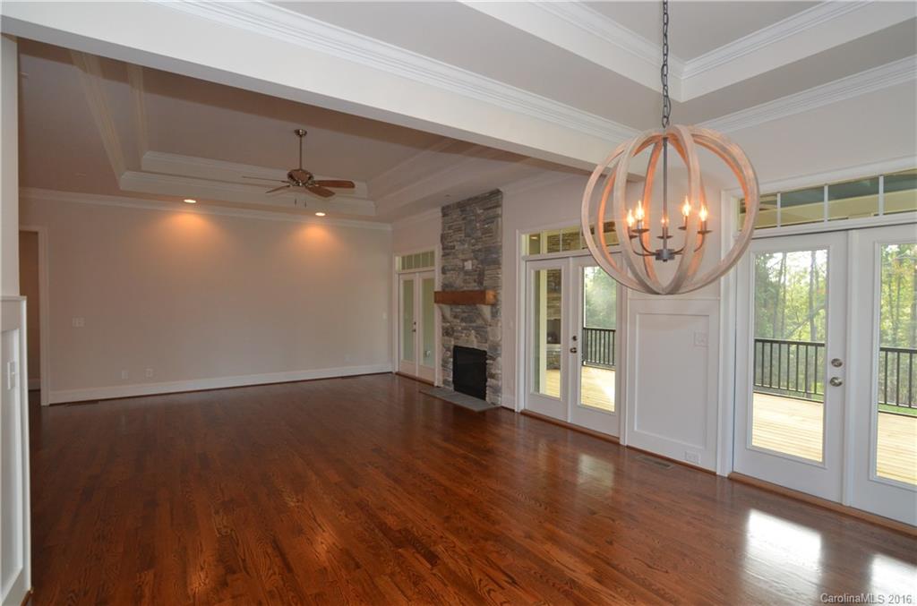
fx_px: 419
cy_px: 303
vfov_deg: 71.7
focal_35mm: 16
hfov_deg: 95.1
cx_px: 458
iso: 800
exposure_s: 1/60
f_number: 6.7
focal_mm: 11
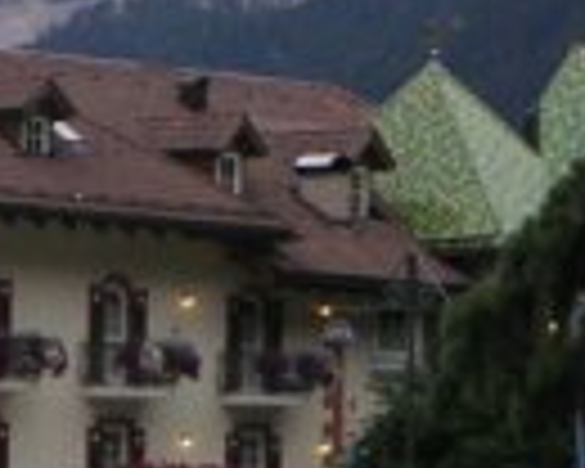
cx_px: -218
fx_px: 5731
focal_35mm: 331
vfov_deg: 4.7
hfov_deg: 5.8
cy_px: 194
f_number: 3.3
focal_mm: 12.8
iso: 80
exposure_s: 1/90
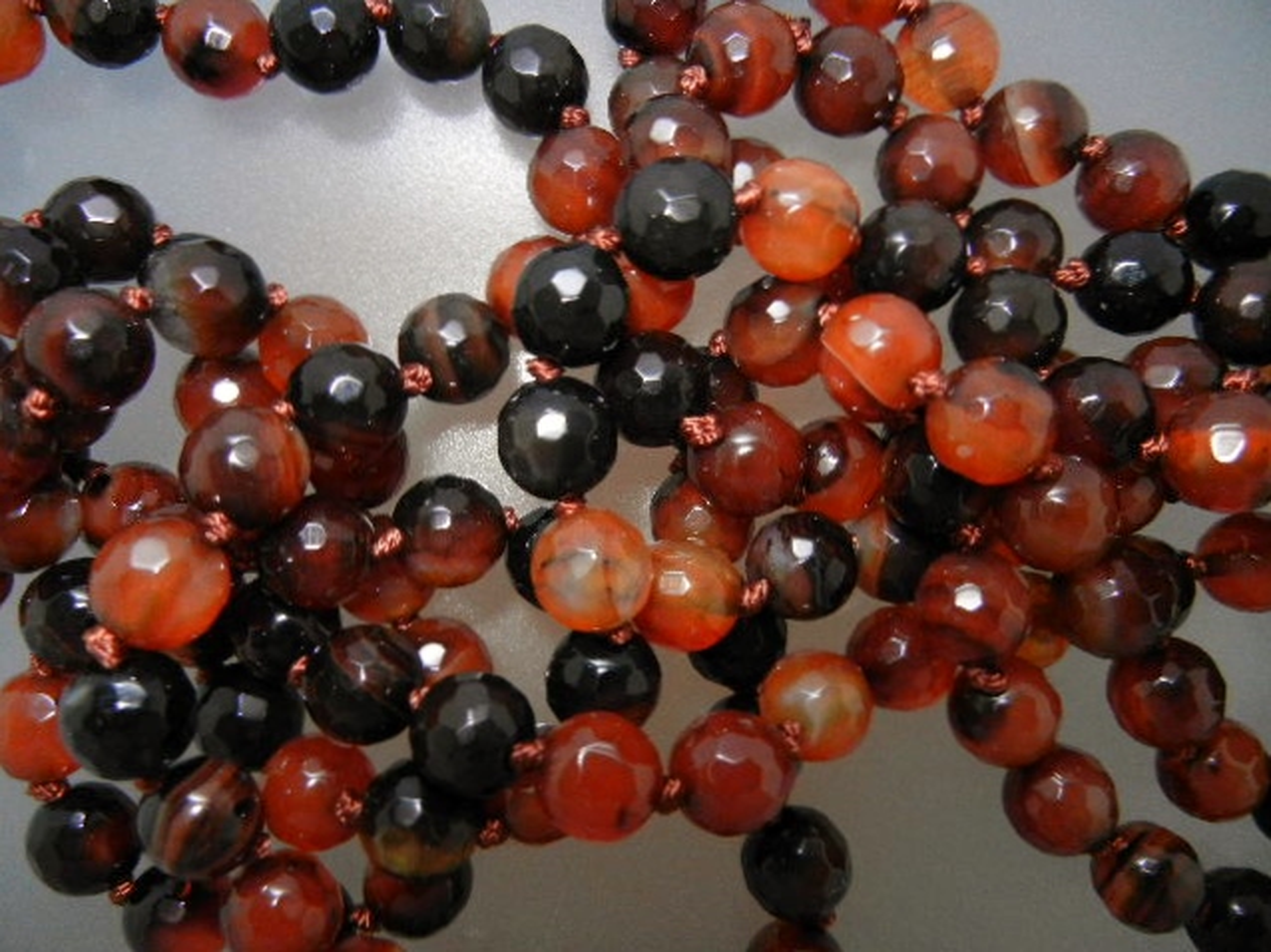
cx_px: 636
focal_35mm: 30
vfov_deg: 46.8
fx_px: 1101
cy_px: 476
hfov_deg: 60.0
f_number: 7
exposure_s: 1/30
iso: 800
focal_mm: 5.4
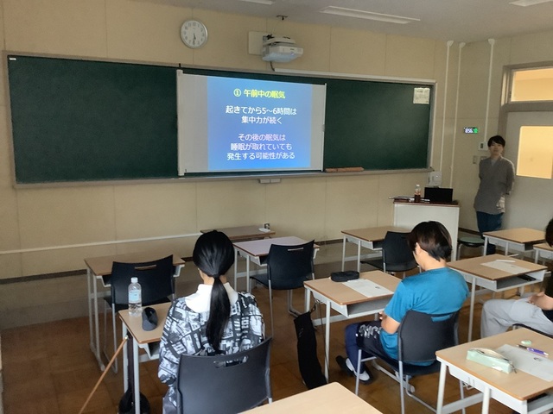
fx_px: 495
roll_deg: -0.9
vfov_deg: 45.4
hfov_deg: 58.4
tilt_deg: -8.9
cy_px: 207
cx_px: 276
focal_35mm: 31
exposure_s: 1/33
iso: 400
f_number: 2.4
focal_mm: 3.3
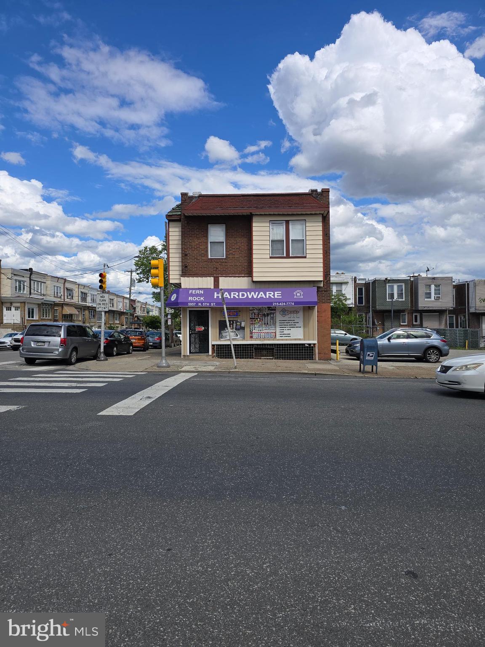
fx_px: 430
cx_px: 242
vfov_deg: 73.9
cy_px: 324
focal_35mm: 23
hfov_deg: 58.9
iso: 12
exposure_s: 1/1154
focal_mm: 6.3
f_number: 1.7
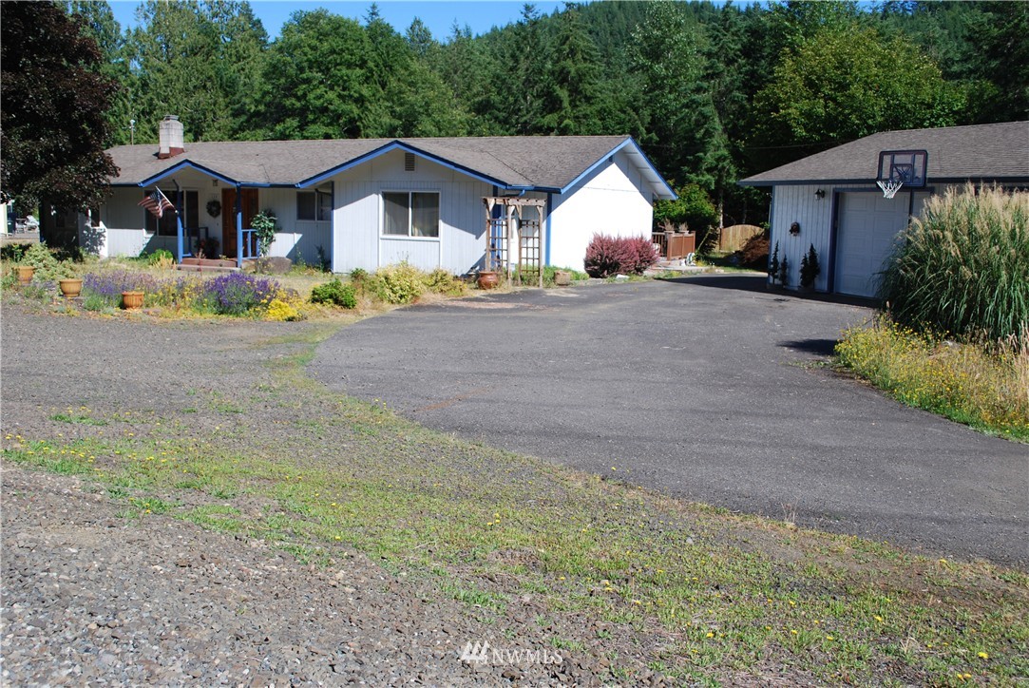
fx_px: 944
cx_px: 514
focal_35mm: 33
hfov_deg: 57.2
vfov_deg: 40.0
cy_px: 344
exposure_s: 1/250
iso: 100
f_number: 8
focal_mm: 22
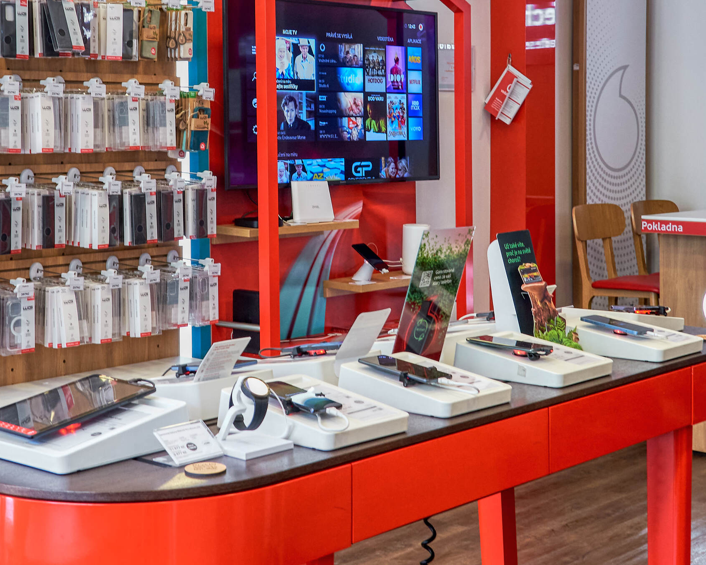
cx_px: 301
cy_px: 166
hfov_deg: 30.4
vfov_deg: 24.4
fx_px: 1296
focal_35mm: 62
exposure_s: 1/25
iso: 640
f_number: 7.1
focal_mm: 28
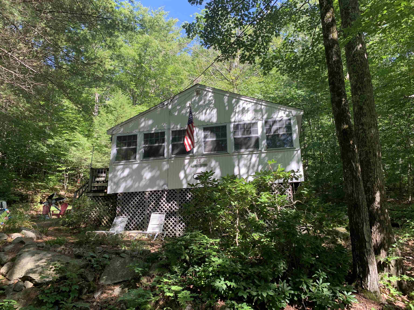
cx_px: 207
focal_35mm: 26
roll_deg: +0.1
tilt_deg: +15.7
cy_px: 155
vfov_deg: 53.1
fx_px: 311
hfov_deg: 67.3
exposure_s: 1/147
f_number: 1.8
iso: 25
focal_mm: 4.25
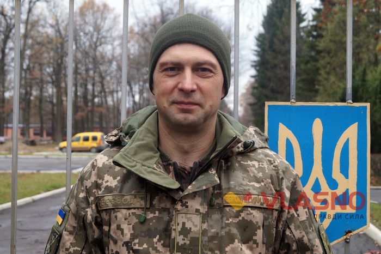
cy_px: 127
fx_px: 635
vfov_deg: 22.6
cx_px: 190
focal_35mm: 60
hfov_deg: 33.4
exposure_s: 1/80
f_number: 6.3
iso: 400
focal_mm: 40
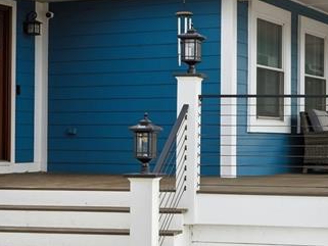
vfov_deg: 16.6
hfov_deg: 21.7
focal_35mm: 89
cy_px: 131
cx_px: 275
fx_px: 844
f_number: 8
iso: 250
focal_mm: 29
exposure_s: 1/8000
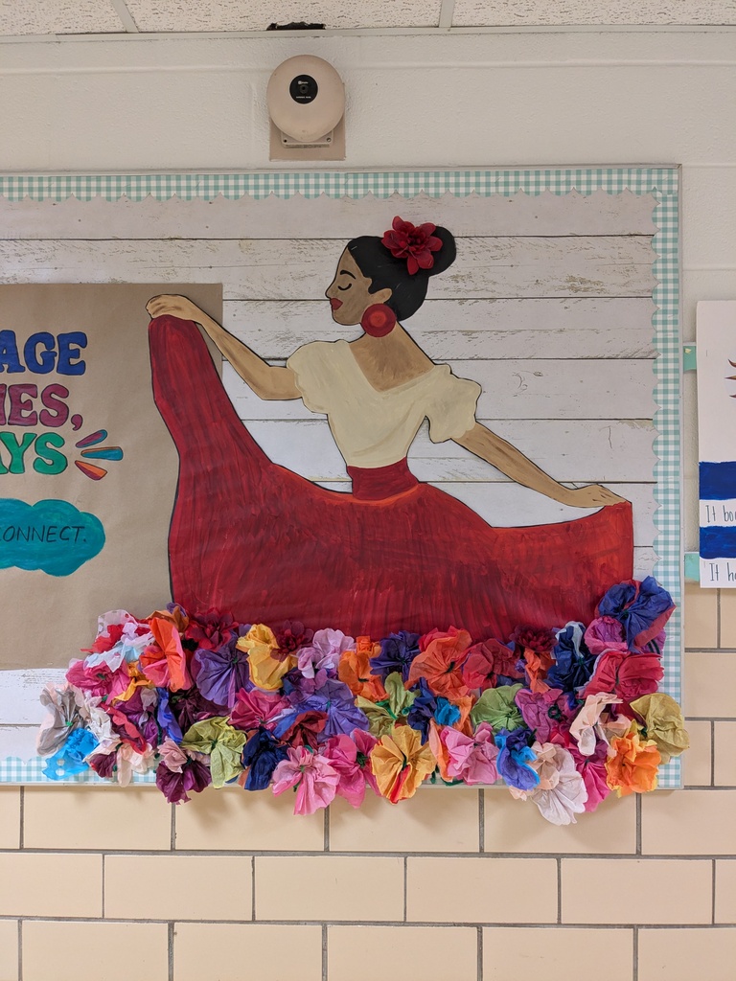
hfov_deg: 51.4
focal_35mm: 27
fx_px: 765
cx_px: 368
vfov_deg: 65.3
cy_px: 490
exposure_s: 1/24
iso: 161
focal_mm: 4.38
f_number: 1.73
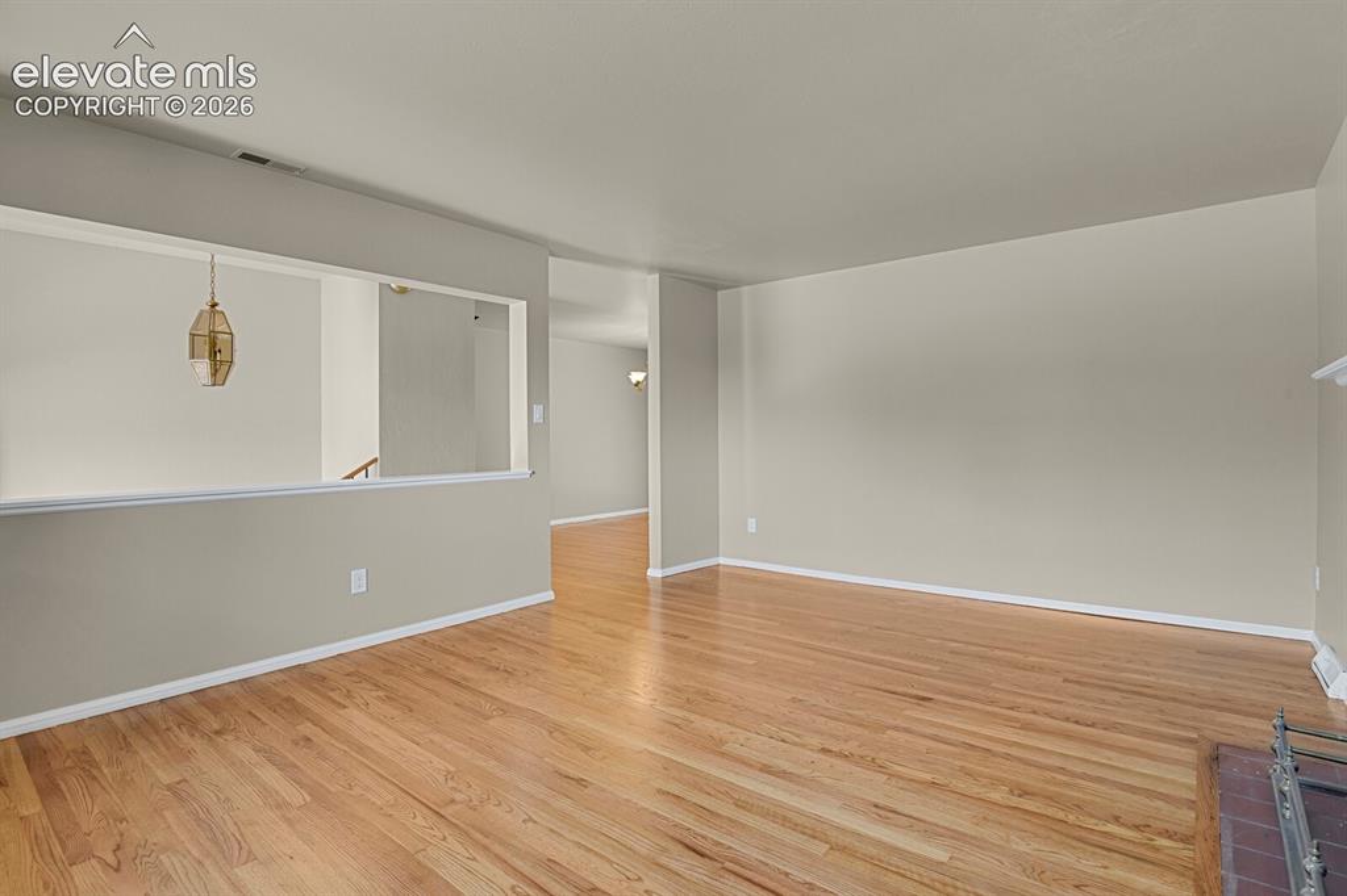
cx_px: 674
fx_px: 636
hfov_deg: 93.3
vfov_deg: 70.4
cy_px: 448
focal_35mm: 17
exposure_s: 1/20
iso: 10000
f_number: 8
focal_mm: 17
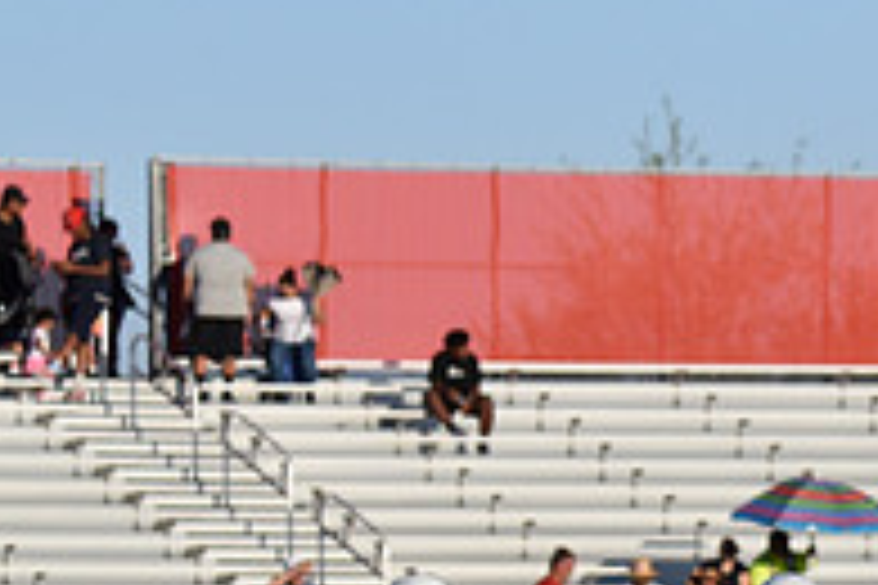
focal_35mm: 446
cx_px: 1121
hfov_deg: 4.6
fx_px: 10877
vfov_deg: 3.1
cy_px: 736
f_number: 5.6
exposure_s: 1/4000
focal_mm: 150
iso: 560
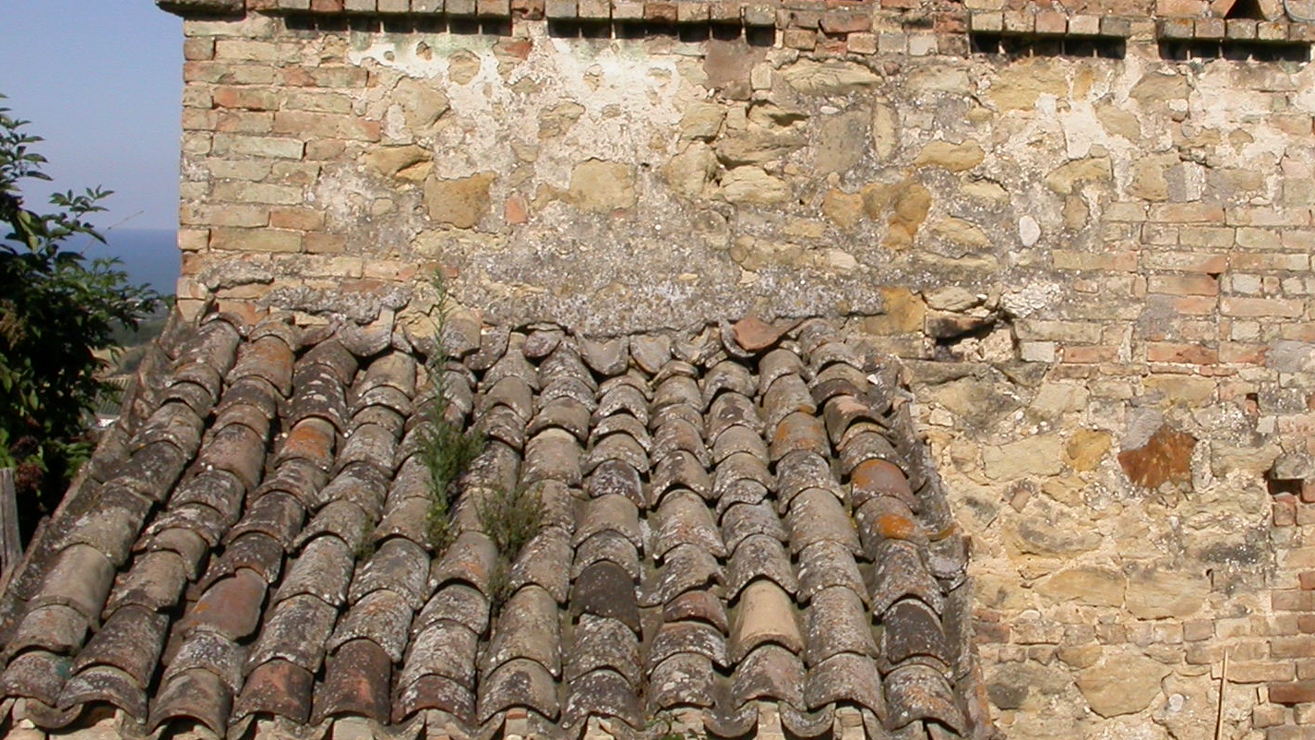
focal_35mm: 66
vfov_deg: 18.2
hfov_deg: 31.5
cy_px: 297
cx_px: 932
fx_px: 2302
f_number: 7.5
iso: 100
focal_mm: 7.85
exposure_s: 1/545
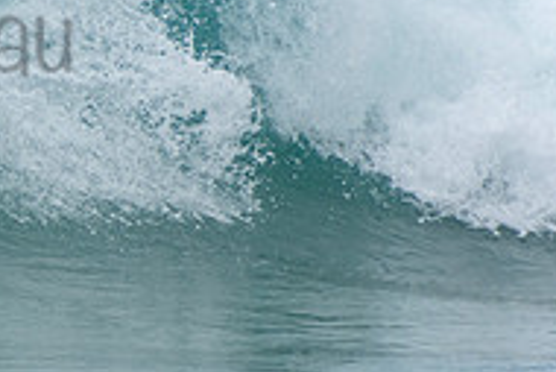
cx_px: -237
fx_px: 28299
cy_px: 4
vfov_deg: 0.8
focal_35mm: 1831
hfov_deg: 1.1
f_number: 5.6
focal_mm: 400
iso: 250
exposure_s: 1/1250
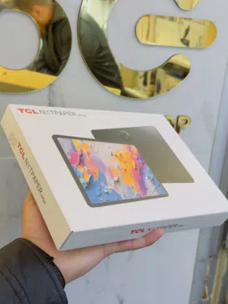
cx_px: 119
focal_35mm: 52
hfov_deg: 28.0
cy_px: 154
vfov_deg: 36.8
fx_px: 456
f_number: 1.78
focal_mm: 6.86
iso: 64
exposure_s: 1/100
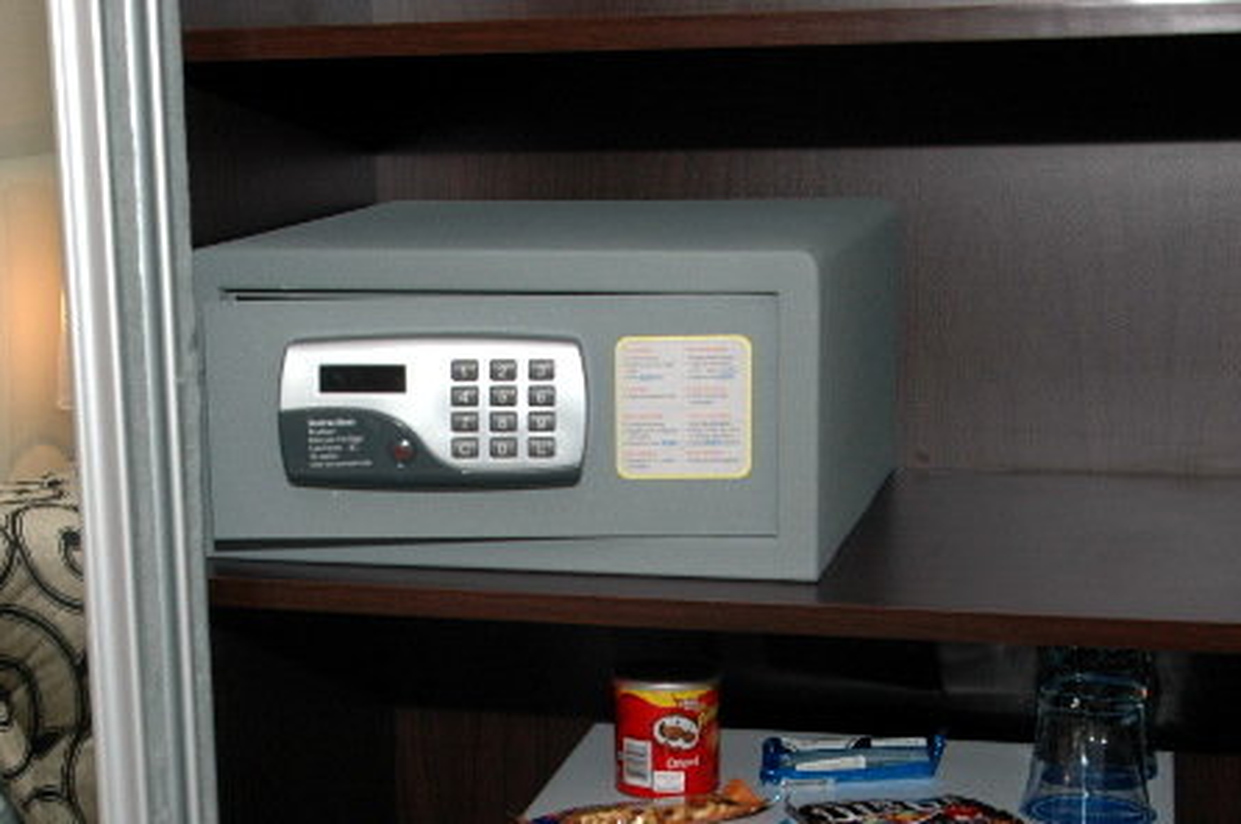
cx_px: 440
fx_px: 2410
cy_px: 674
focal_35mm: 70
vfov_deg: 19.2
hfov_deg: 28.7
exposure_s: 1/50
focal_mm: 26
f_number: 7.1
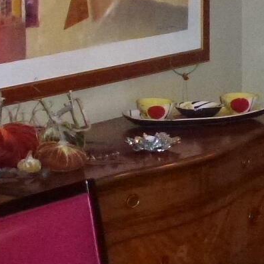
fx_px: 1182
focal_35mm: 137
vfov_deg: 12.7
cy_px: 39
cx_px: 460
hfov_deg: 11.8
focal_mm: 5.4
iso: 800
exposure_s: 1/60
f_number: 3.5
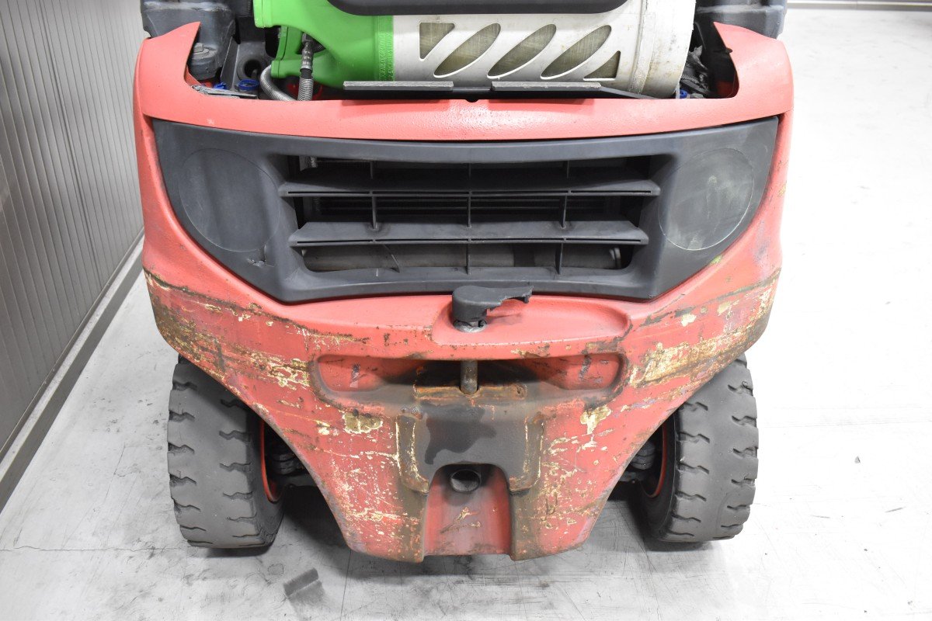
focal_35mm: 34
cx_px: 466
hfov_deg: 55.1
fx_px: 893
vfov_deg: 38.4
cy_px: 310
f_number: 5
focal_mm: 23
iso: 1600
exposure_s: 1/15
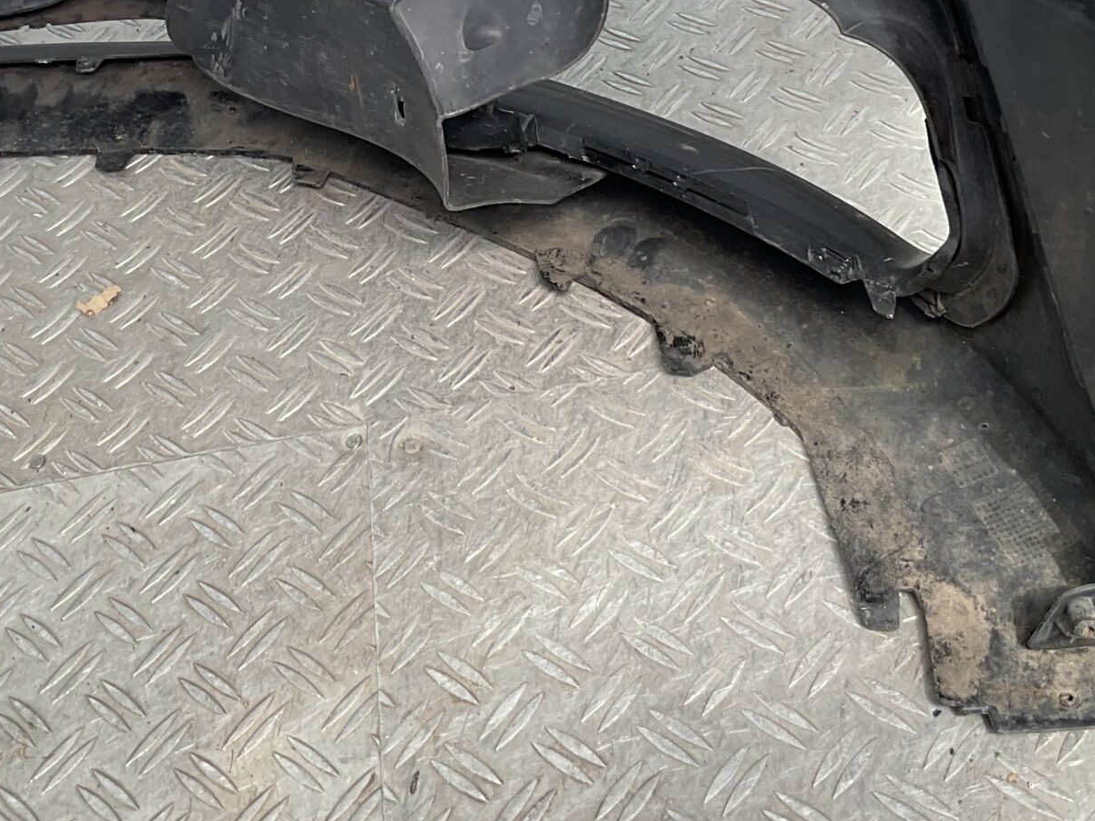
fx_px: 1930
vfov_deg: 23.4
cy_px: 76
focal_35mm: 61
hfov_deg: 31.5
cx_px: 391
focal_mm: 3
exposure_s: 1/167
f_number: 1.8
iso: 16
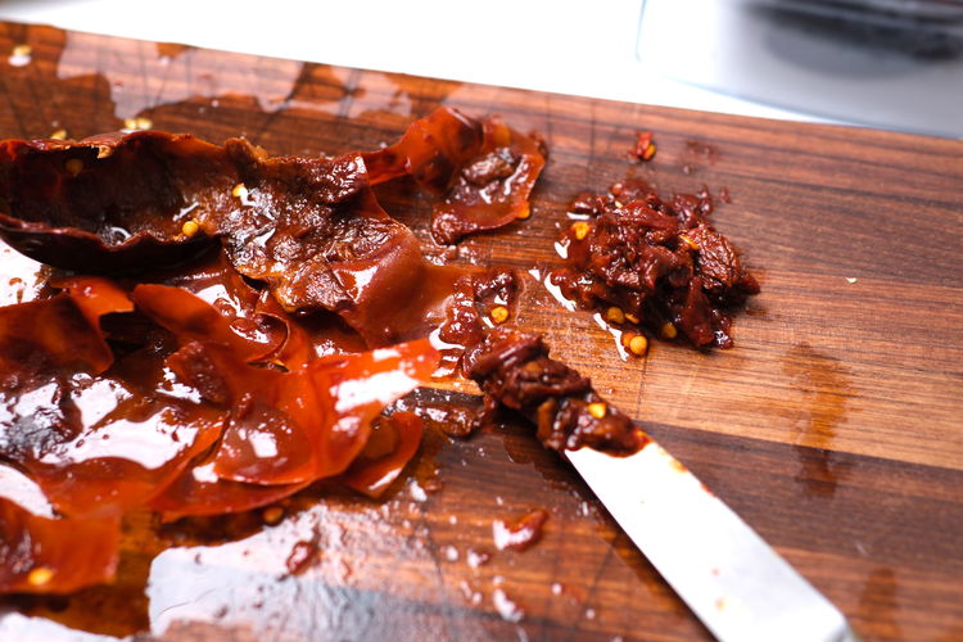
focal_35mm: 45
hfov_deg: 43.6
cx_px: 482
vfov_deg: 29.9
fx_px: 1204
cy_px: 321
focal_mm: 30
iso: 200
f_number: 2.8
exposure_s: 1/42
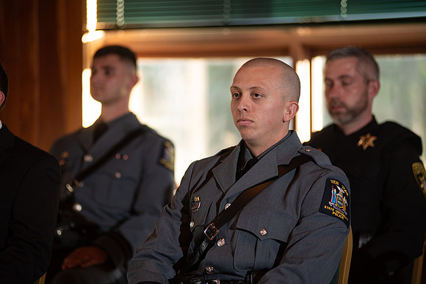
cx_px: 213
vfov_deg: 9.5
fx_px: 1716
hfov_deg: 14.2
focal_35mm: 145
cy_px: 142
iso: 640
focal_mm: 145
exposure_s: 1/160
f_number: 2.8
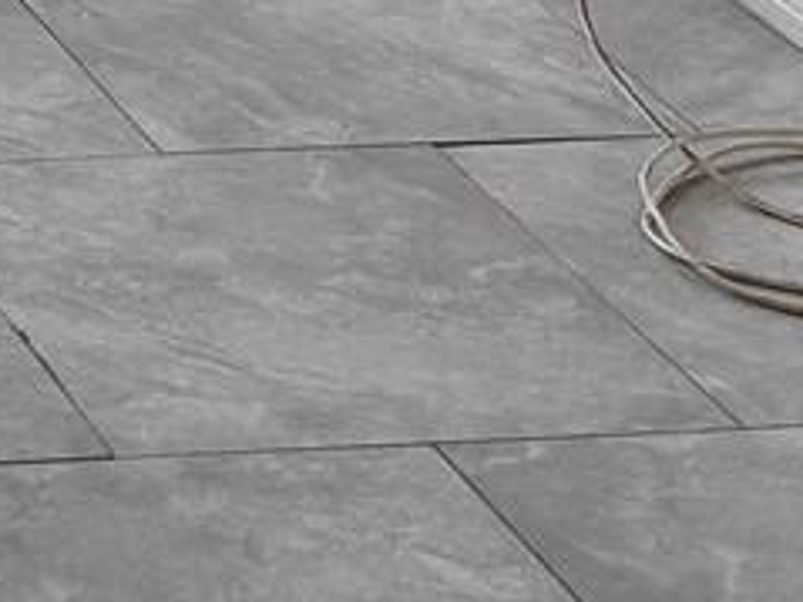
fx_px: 4034
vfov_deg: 7.6
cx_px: -1095
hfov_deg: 10.0
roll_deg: +0.1
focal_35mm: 174
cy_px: -1140
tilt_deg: -6.7
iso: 40
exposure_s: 1/137
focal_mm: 5.96
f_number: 1.6
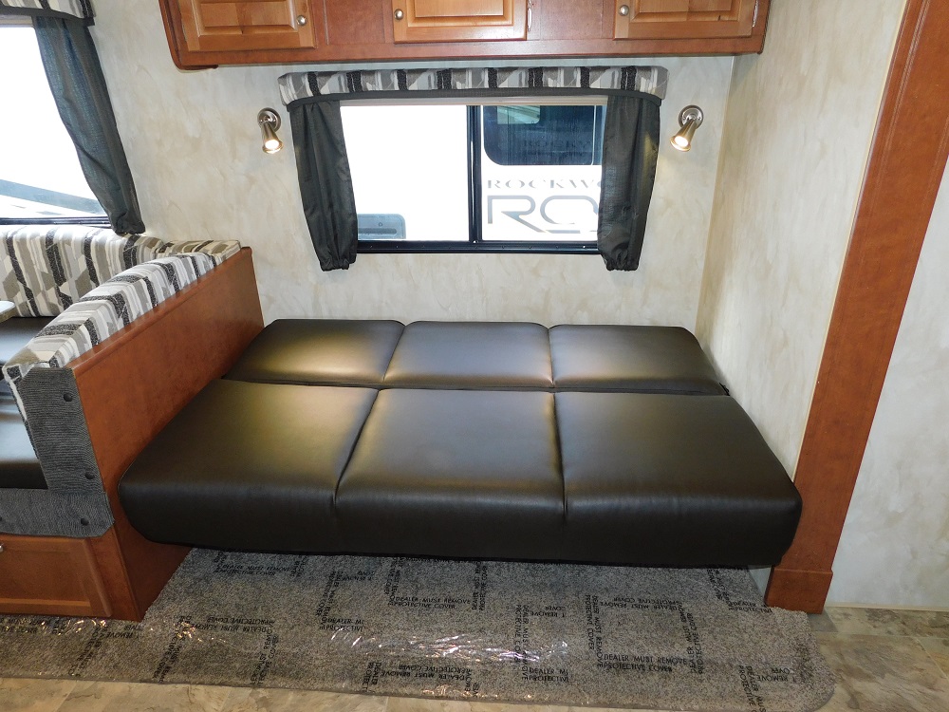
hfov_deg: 73.9
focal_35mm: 23
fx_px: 631
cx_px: 474
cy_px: 356
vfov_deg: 58.9
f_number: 3
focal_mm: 4
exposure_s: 1/30
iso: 200
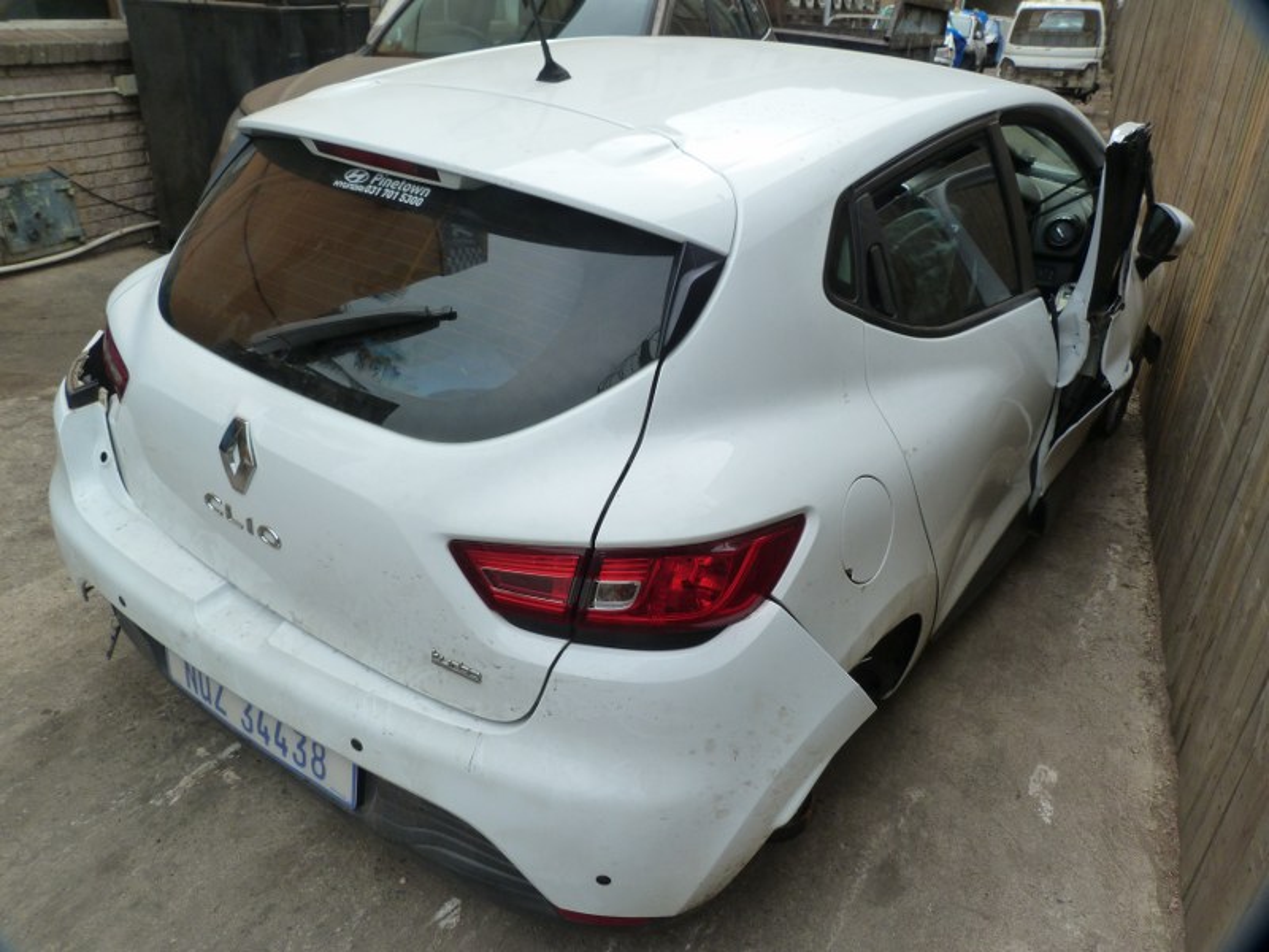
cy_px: 476
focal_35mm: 25
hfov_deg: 69.4
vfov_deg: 54.9
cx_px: 634
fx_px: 916
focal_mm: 4.5
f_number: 4
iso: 125
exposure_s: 1/250
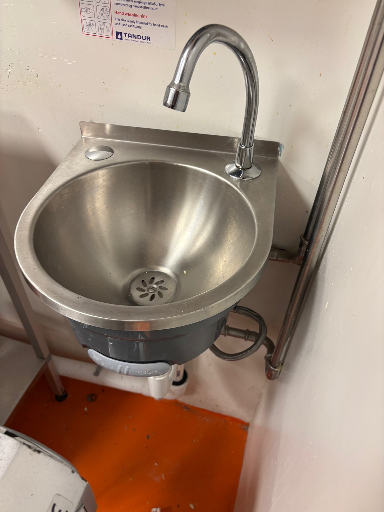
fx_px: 385
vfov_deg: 67.3
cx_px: 192
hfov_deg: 53.1
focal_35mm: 26
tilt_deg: -43.3
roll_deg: -5.5
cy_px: 256
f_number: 1.6
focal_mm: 5.96
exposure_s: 1/54
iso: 125
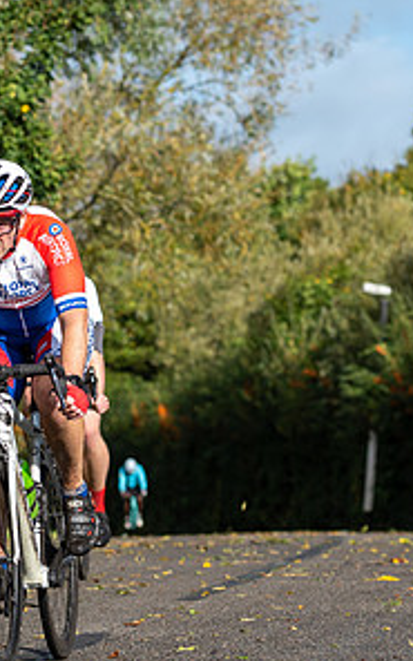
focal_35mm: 211
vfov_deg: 9.9
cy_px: 211
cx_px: 25
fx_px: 3800
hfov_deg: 6.2
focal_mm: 86
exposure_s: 1/2000
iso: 200
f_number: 4
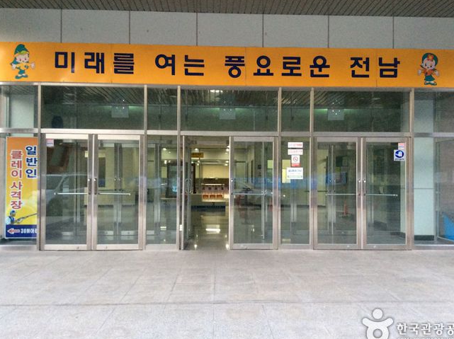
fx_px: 472
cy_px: 170
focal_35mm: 36
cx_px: 231
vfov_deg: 39.6
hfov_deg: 51.4
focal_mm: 3.3
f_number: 2.4
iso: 125
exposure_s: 1/24
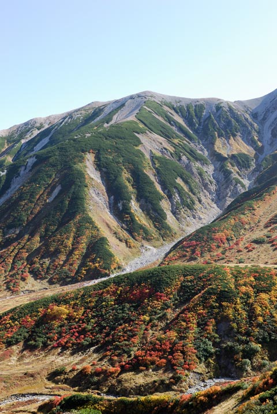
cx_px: 138
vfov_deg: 46.3
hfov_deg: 32.0
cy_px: 207
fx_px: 483
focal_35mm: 42
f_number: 4.5
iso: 100
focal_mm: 28
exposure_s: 1/250
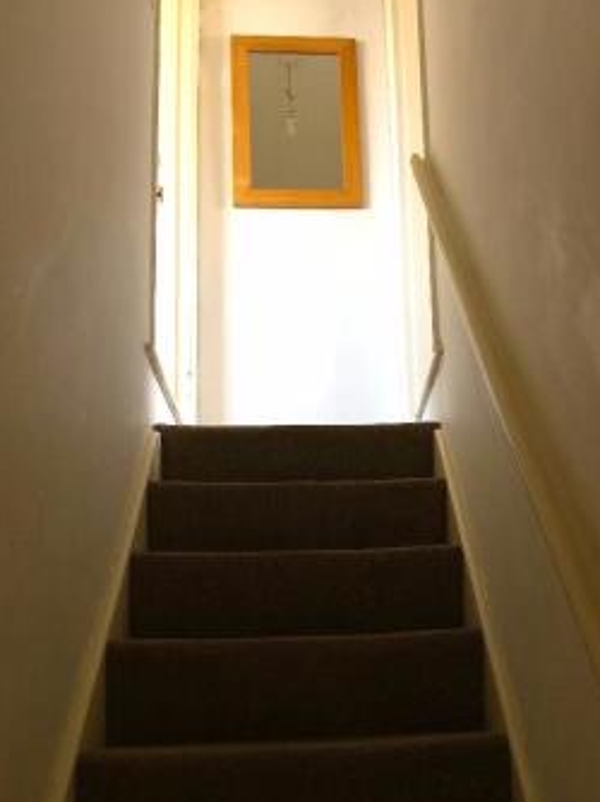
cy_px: 515
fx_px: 879
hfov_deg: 37.4
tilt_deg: +12.4
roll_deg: +2.7
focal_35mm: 38
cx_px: 384
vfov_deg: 48.4
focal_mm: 4.15
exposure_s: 1/33
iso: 125
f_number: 2.2
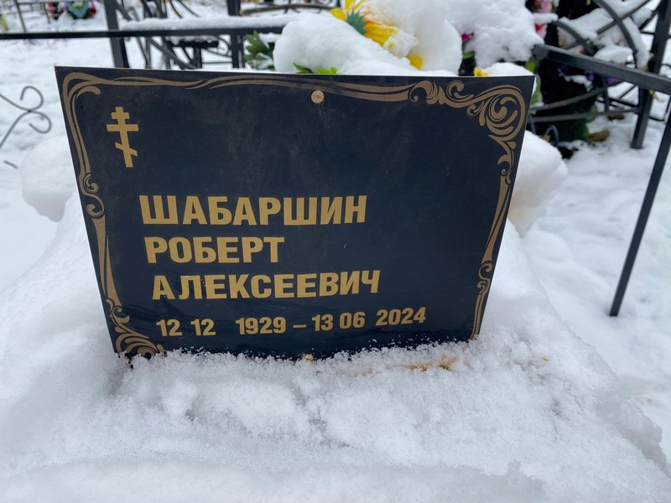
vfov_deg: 53.1
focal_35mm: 26
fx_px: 504
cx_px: 336
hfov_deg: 67.3
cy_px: 252
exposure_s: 1/228
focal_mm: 4.25
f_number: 1.8
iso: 32
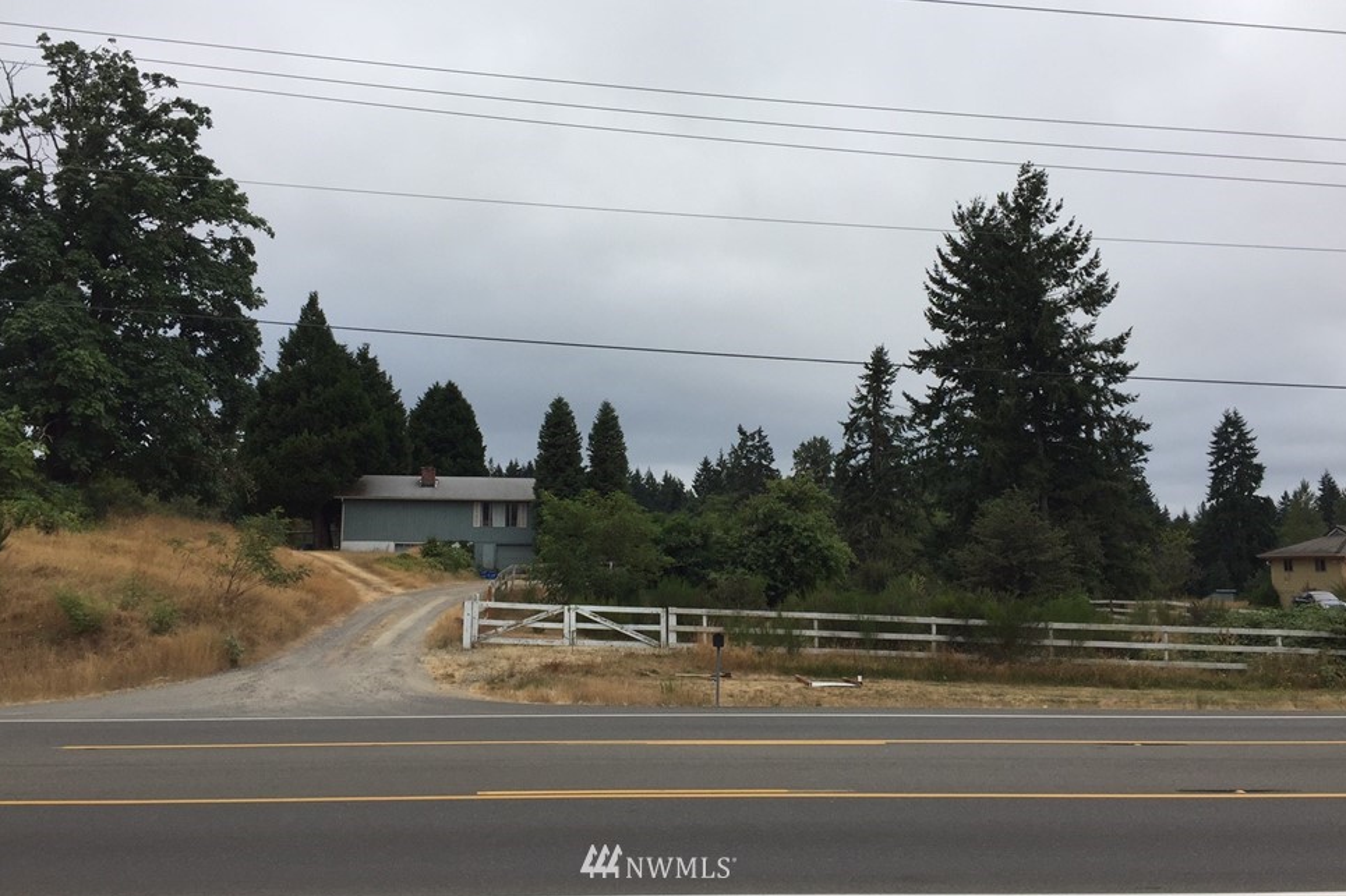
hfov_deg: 58.7
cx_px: 658
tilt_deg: +9.8
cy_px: 379
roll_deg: -2.6
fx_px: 1196
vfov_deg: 41.0
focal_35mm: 32
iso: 32
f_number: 2.2
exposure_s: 1/1522
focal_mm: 4.15
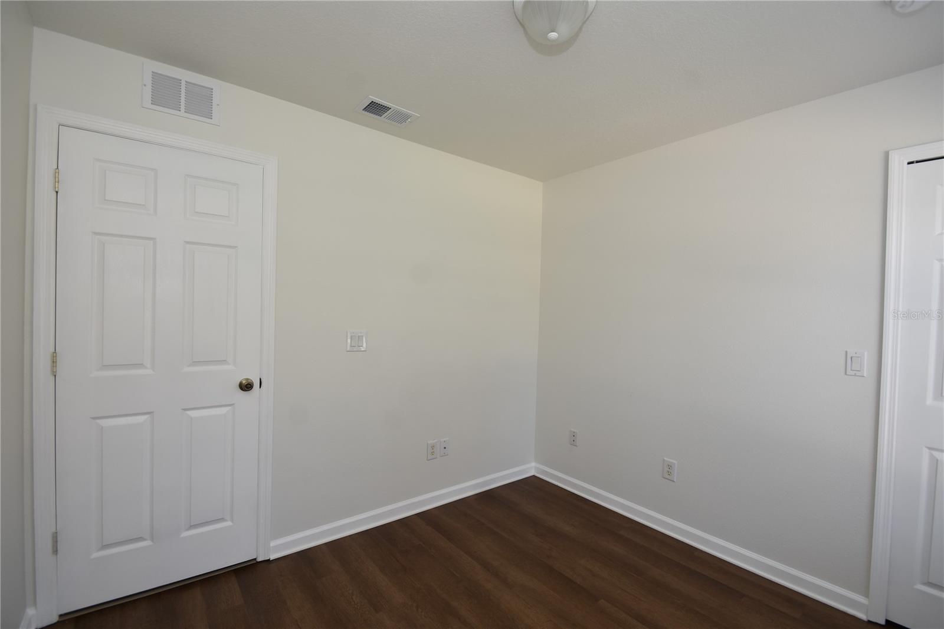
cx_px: 472
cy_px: 314
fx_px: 393
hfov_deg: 100.4
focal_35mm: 15
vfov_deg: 77.3
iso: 200
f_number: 4
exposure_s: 1/60
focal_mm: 10
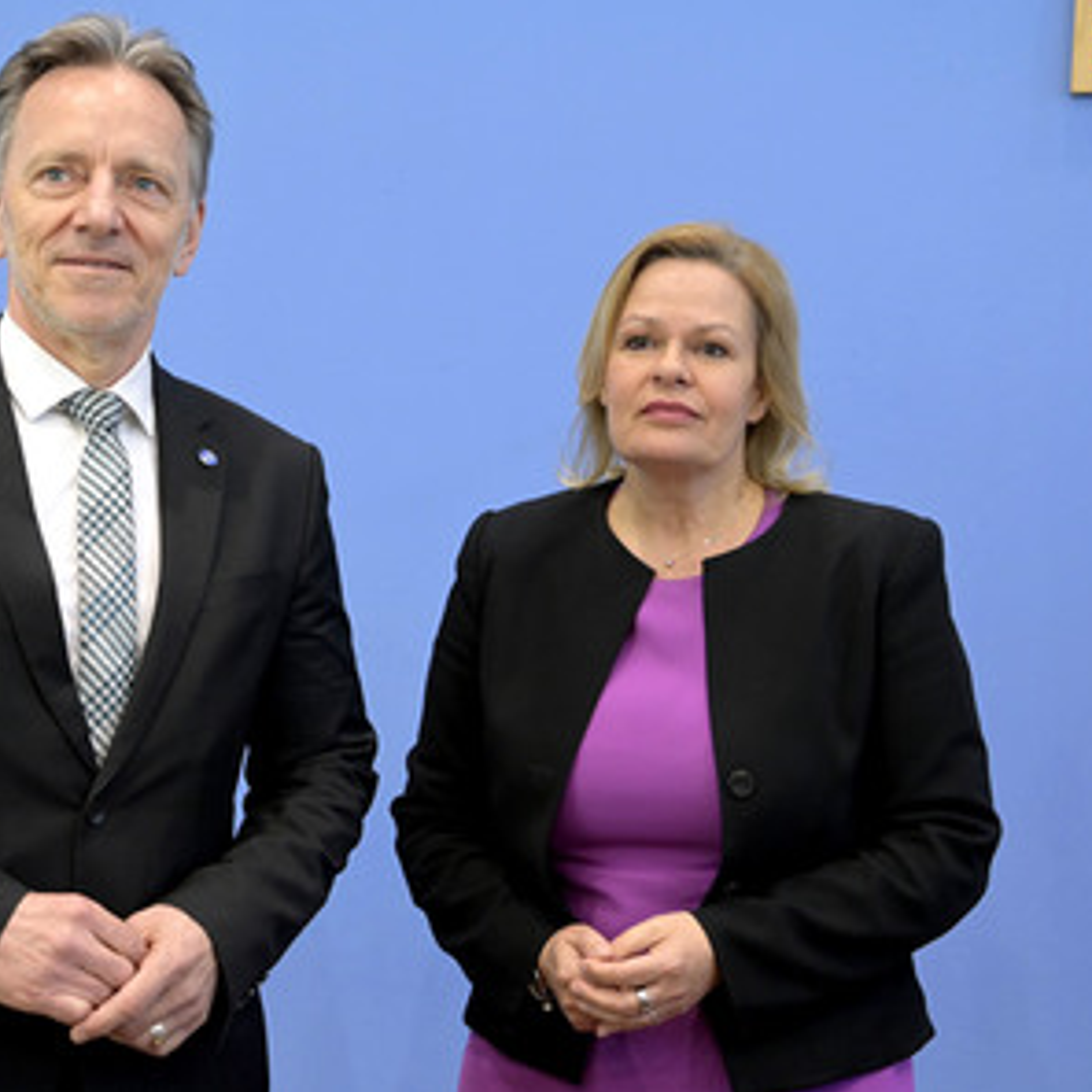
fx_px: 2677
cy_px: 546
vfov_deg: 23.1
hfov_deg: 23.0
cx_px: 415
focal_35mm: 75
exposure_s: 1/400
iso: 4000
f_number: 5.6
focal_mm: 58
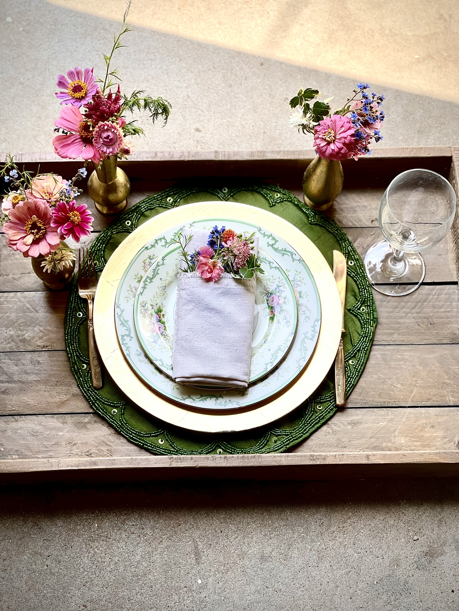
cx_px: 230
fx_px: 1131
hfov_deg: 22.9
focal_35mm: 64
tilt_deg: -66.8
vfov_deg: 30.3
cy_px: 306
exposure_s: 1/202
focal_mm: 7.5
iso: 25
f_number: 2.2
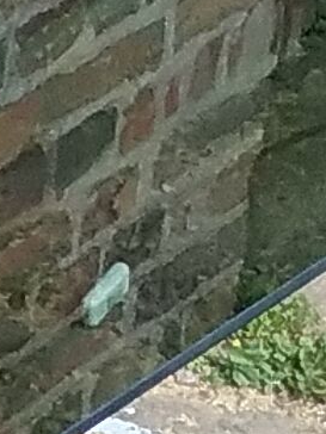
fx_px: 2775
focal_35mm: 221
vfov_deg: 8.7
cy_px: 675
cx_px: -539
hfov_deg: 6.3
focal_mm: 3.3
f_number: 2.2
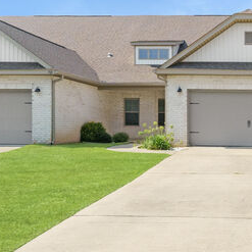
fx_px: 362
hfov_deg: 35.9
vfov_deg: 37.6
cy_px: 181
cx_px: 230
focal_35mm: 44
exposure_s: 1/4000
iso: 3200
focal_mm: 16
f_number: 10
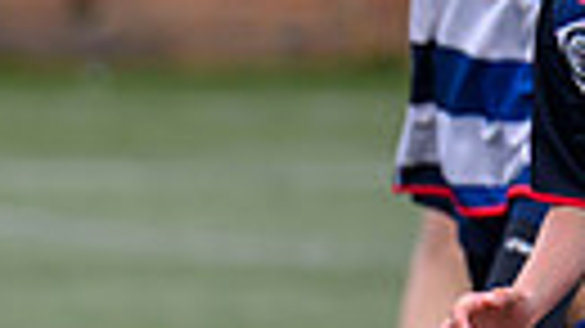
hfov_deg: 1.7
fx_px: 20266
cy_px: 249
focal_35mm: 1307
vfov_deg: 0.9
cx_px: -626
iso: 1000
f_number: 4
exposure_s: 1/2000
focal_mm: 280
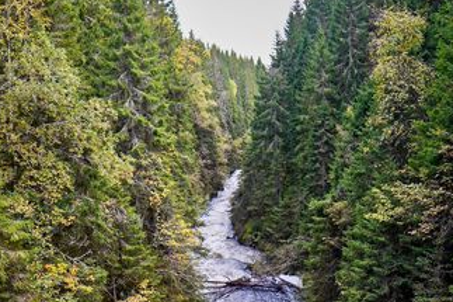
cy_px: 251
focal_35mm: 39
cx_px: 233
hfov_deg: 49.6
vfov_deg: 33.0
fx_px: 490
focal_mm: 16
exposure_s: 1/160
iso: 400
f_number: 4
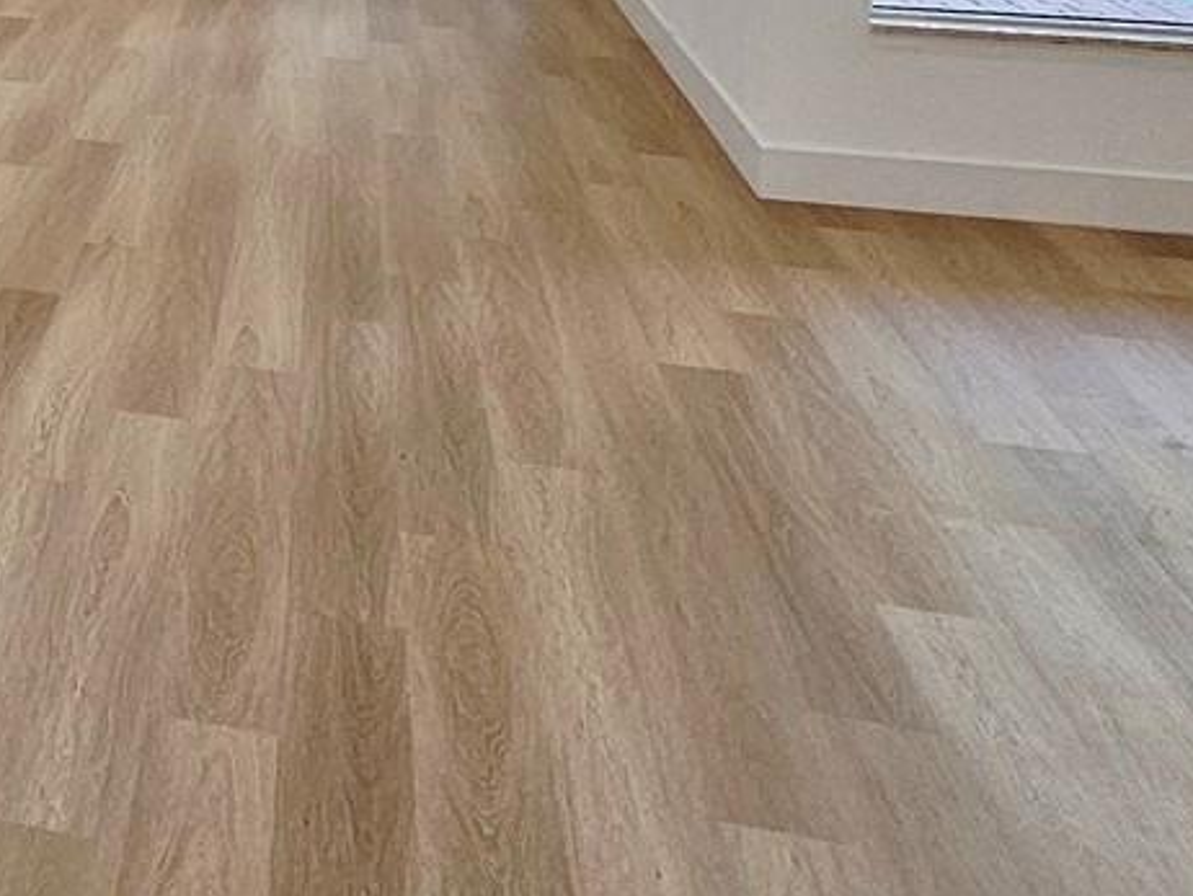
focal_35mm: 45
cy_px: -356
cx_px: -181
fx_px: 1552
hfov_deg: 34.9
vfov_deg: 26.0
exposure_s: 1/60.2
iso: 64
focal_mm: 2.2
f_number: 2.2
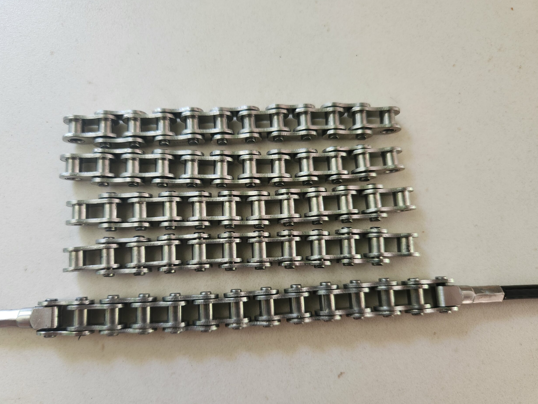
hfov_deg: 71.6
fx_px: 373
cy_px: 205
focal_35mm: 24
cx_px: 259
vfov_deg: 56.8
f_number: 1.8
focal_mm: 5.4
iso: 320
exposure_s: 1/120
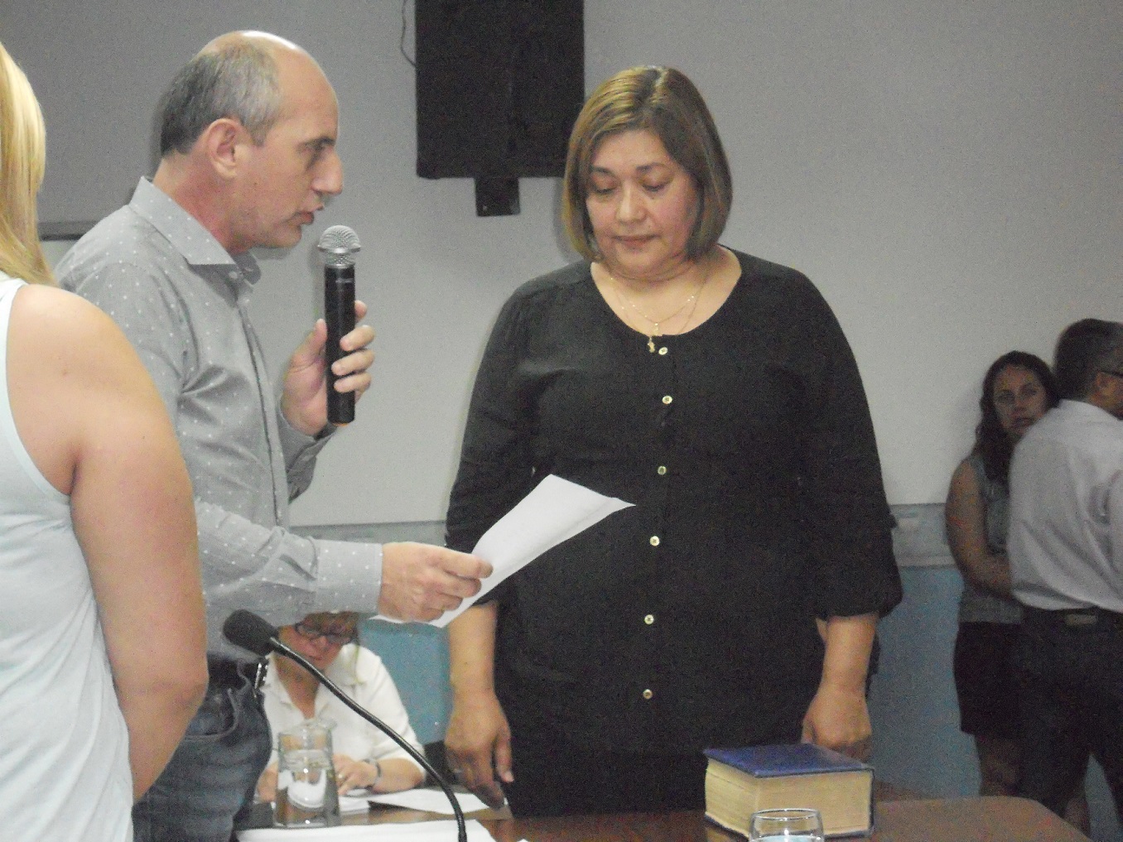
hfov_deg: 18.2
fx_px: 3504
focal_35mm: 108
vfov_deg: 13.7
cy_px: 421
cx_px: 562
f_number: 5.9
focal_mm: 19.6
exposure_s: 1/60
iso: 1600
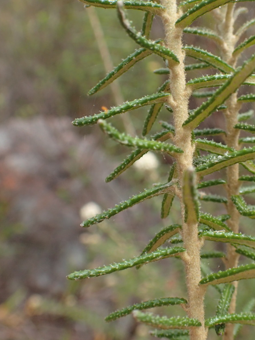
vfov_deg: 38.6
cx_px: 172
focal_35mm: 49
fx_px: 481
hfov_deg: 29.5
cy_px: 122
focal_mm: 5.5
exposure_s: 1/400
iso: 100
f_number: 3.2
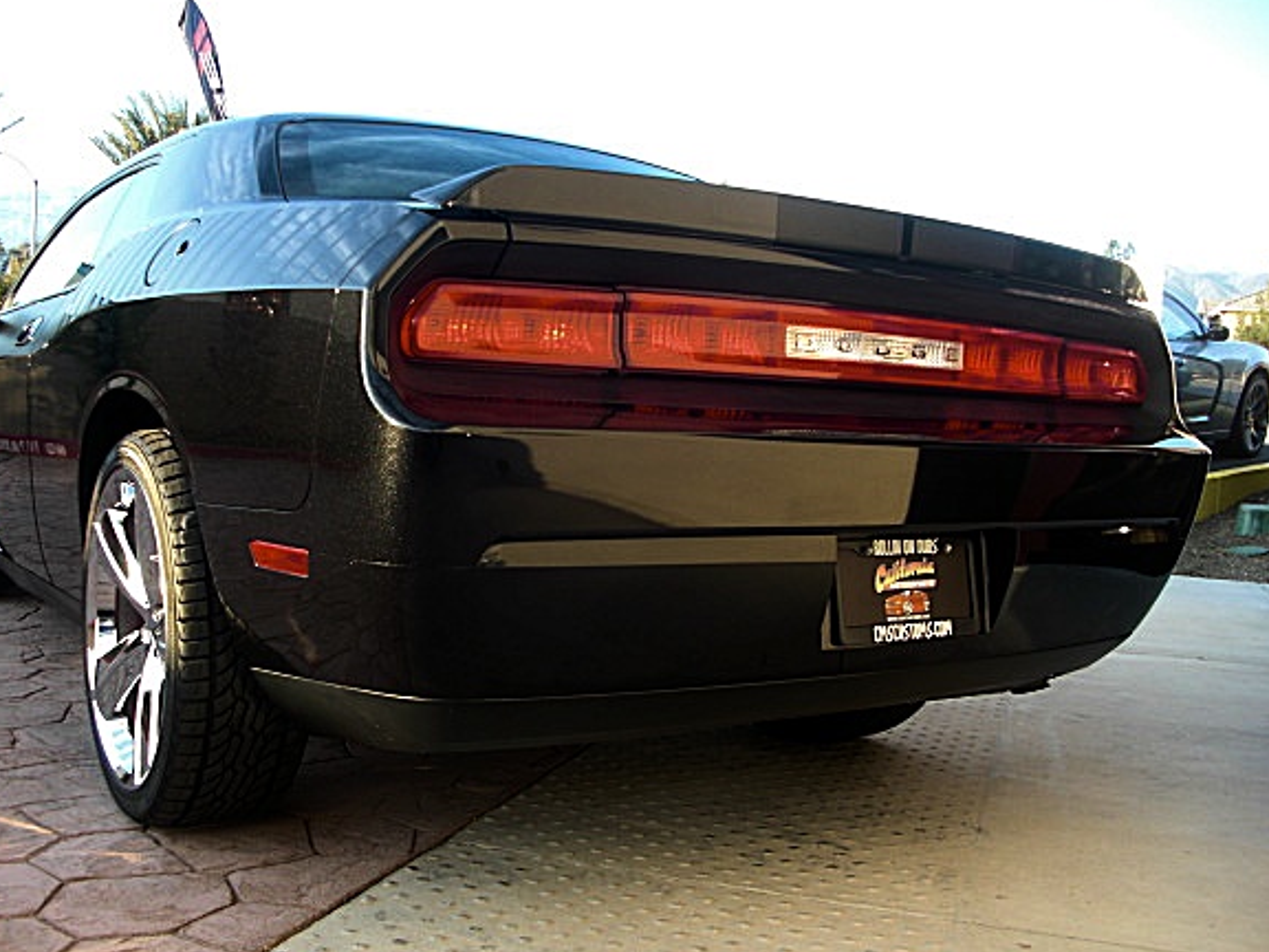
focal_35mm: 40
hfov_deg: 46.7
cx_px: 573
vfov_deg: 36.0
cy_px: 496
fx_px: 1466
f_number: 2.8
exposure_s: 1/100
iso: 50
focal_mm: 6.3
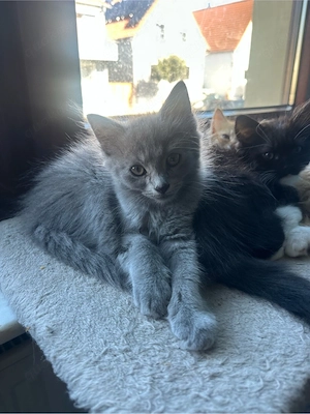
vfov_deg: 71.6
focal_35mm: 24
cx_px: 155
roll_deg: -2.4
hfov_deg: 56.8
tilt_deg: -20.8
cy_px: 207
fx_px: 287
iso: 64
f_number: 1.78
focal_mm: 6.86
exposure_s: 1/121
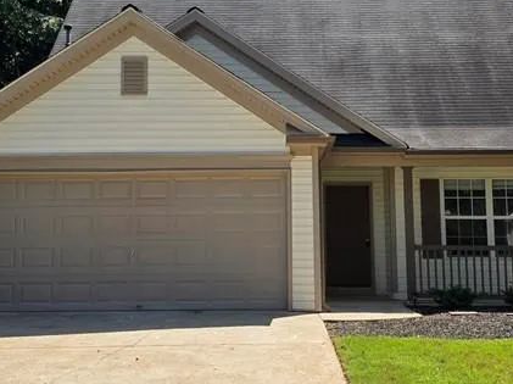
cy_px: 150
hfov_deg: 34.4
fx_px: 829
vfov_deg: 26.0
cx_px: 253
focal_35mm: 56
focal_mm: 6.25
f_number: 1.7
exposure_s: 1/3160
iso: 80
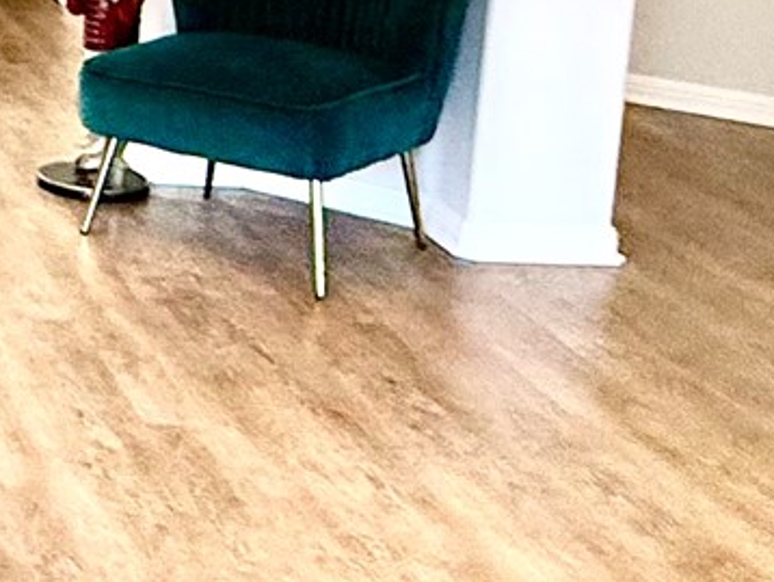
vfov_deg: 17.7
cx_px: -698
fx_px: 1790
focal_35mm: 80
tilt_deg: -8.1
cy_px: -89
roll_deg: +1.1
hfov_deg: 18.1
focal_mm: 2.22
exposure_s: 1/120
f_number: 2.2
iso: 320
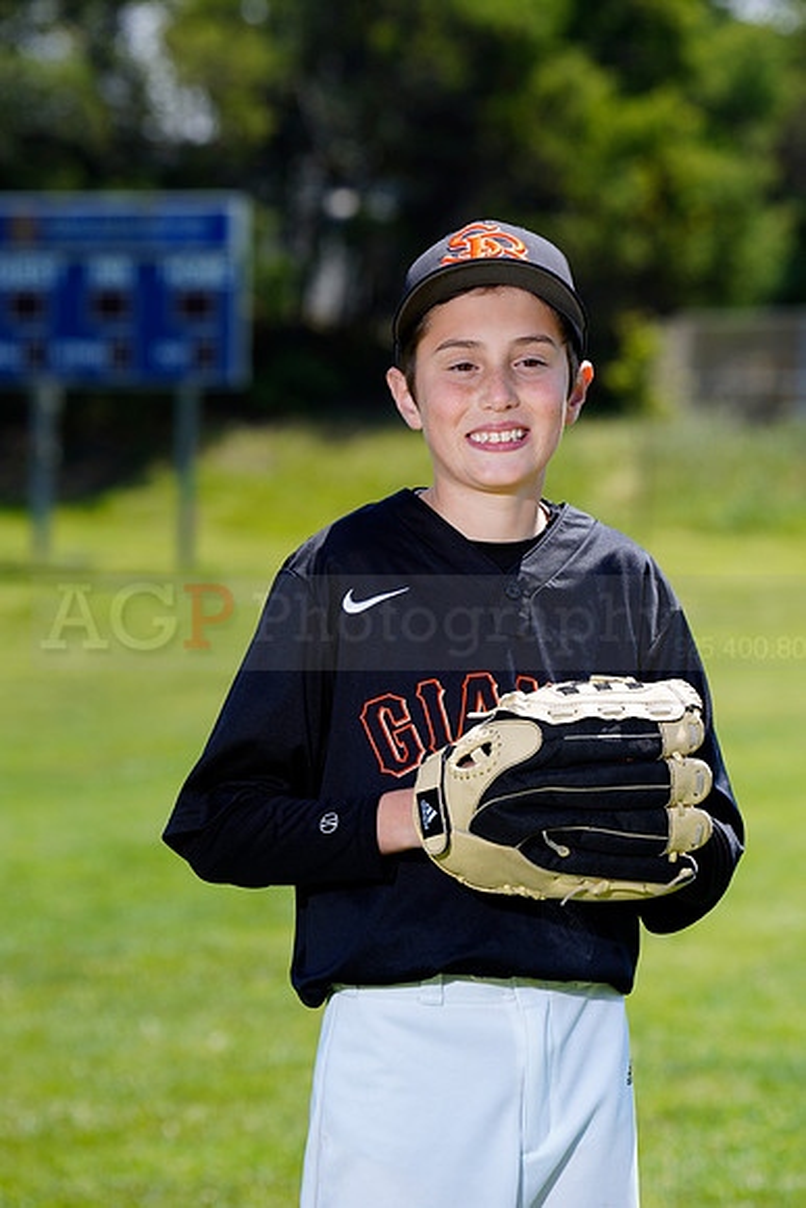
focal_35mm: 159
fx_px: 5336
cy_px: 604
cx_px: 403
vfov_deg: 12.9
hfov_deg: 8.6
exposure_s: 1/250
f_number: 6.3
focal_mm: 159
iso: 100
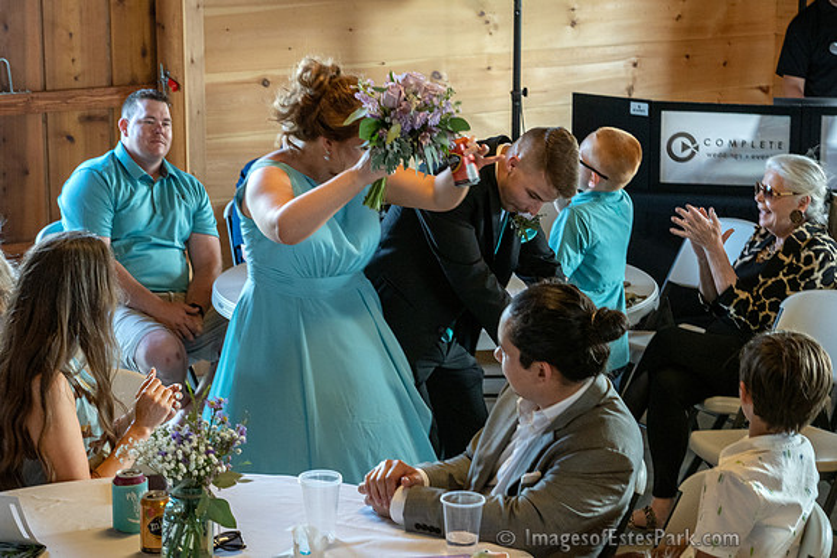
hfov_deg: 39.6
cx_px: 418
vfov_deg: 27.0
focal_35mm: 50
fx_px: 1163
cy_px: 279
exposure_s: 1/100
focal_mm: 50
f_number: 6.3
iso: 1600
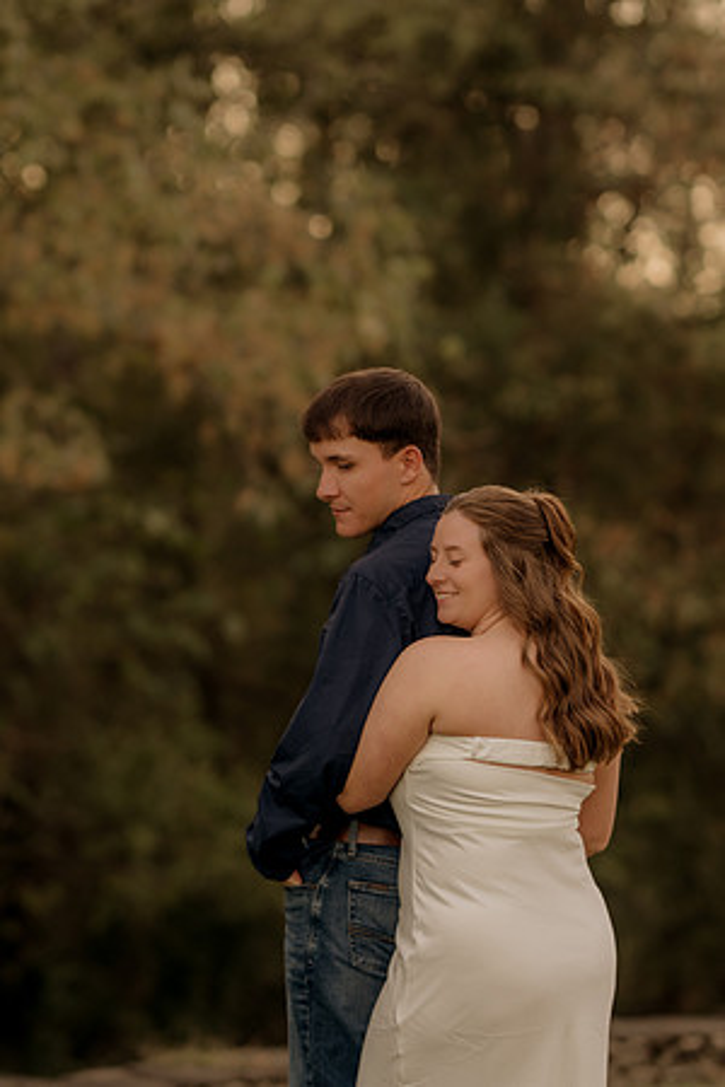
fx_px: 3836
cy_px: 544
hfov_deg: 10.8
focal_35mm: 127
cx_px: 362
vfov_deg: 16.1
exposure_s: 1/125
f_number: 1.8
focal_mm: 85
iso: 100
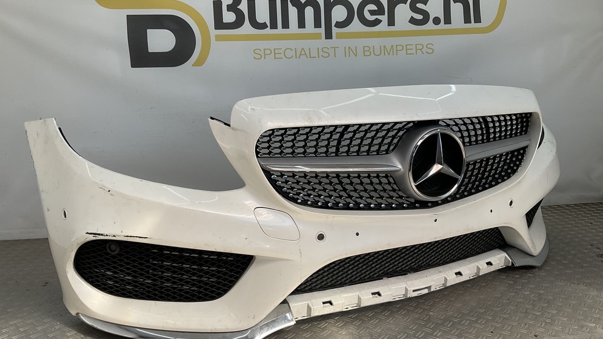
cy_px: 182
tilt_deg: -11.1
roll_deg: +0.5
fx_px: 512
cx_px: 300
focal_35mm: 32
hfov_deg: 61.0
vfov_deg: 36.7
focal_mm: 3
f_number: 1.8
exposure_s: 1/519
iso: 16
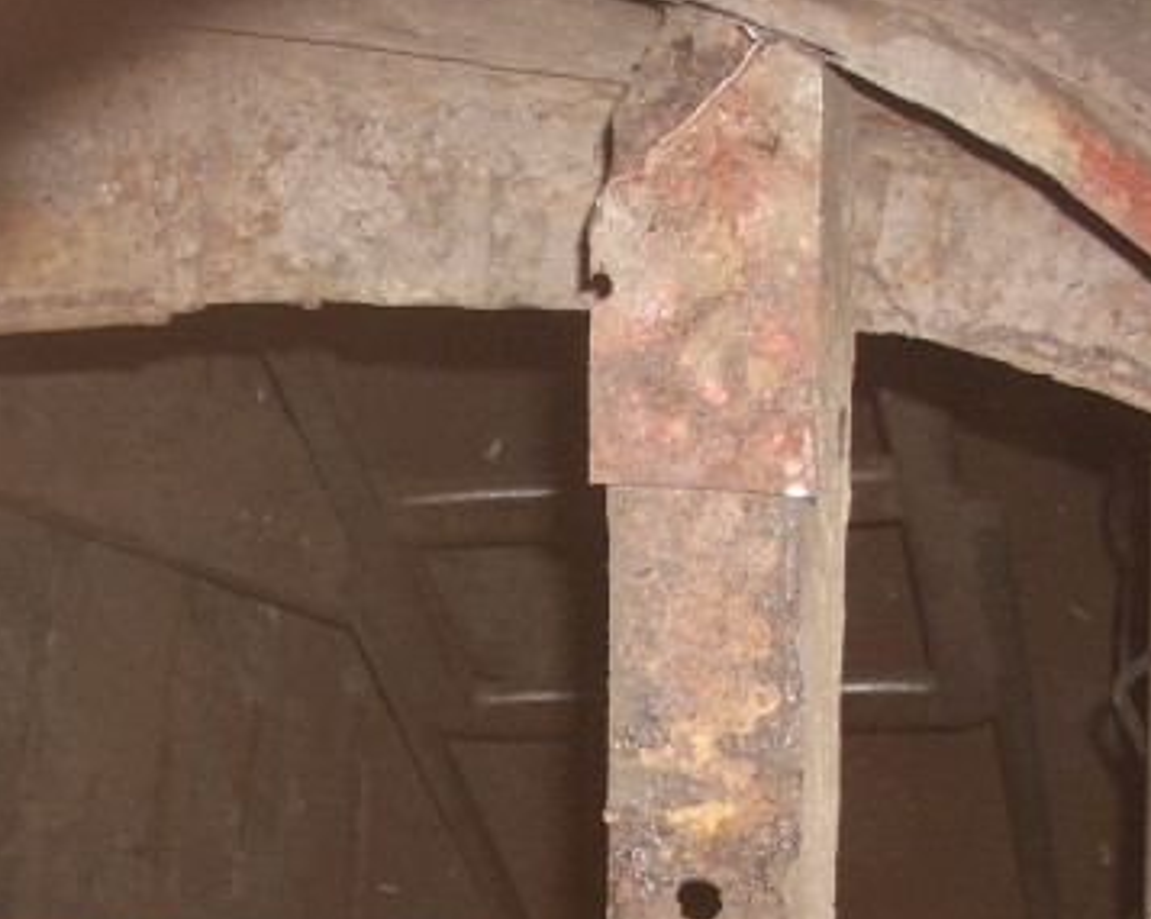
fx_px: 2587
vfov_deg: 19.9
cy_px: 727
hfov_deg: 25.0
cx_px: 461
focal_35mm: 76
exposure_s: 1/60
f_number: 2.8
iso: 100
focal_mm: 6.2
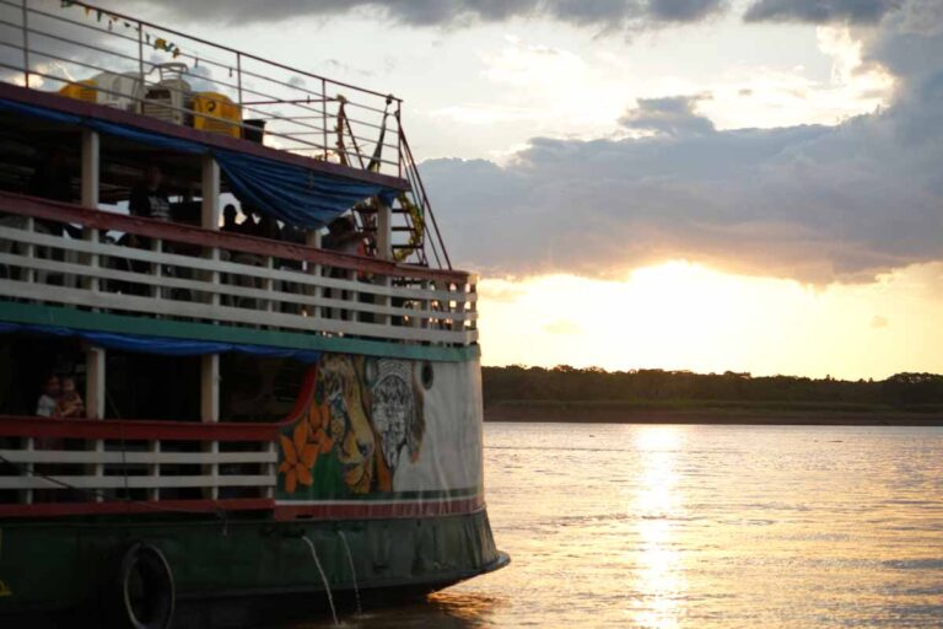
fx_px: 2226
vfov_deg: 16.1
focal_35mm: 85
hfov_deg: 23.9
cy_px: 314
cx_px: 472
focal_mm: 85
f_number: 2.8
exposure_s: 1/1250
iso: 200
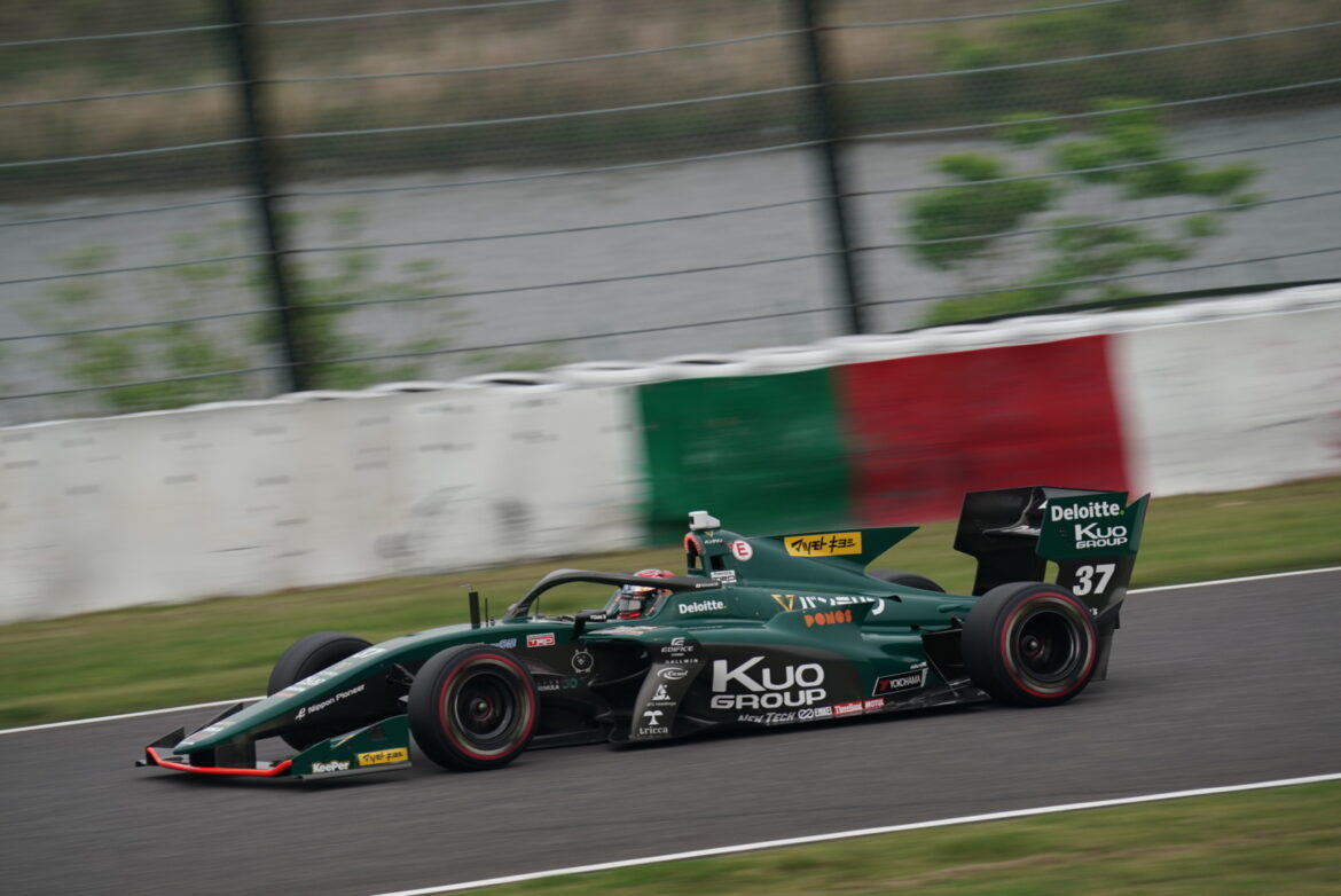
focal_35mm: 553
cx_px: 670
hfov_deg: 3.7
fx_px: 20614
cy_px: 448
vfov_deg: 2.5
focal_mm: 553
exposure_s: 1/250
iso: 250
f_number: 9
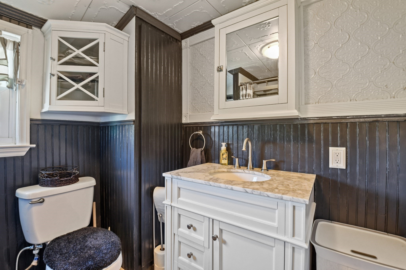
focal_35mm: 15
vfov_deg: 77.3
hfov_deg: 100.4
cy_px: 135
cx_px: 203
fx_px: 169
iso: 1000
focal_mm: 10
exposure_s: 1/2
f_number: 8
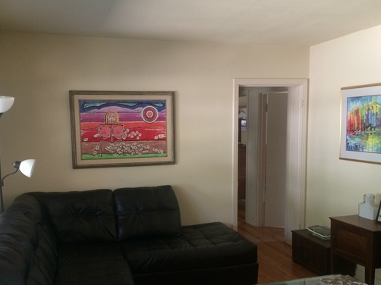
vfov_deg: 38.5
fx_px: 407
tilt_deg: -7.7
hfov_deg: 50.1
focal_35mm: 37
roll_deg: +1.3
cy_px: 173
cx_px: 179
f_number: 2.2
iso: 125
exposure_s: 1/30
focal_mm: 4.15
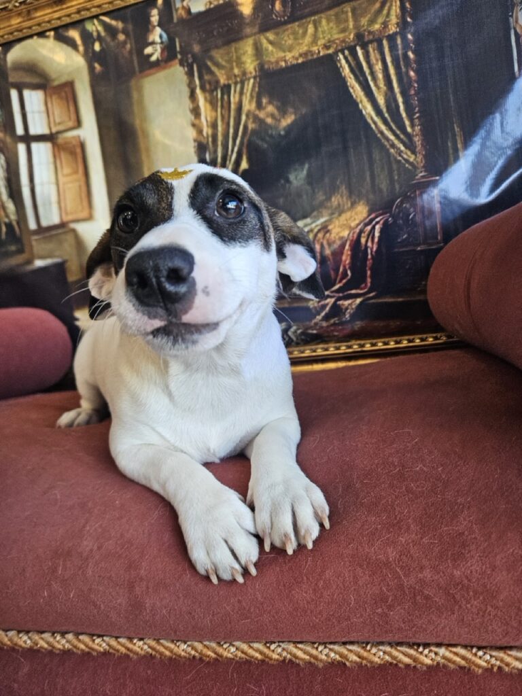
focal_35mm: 23
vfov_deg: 73.9
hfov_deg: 58.9
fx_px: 462
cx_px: 261
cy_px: 348
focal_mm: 5.4
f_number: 1.8
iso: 320
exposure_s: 1/359
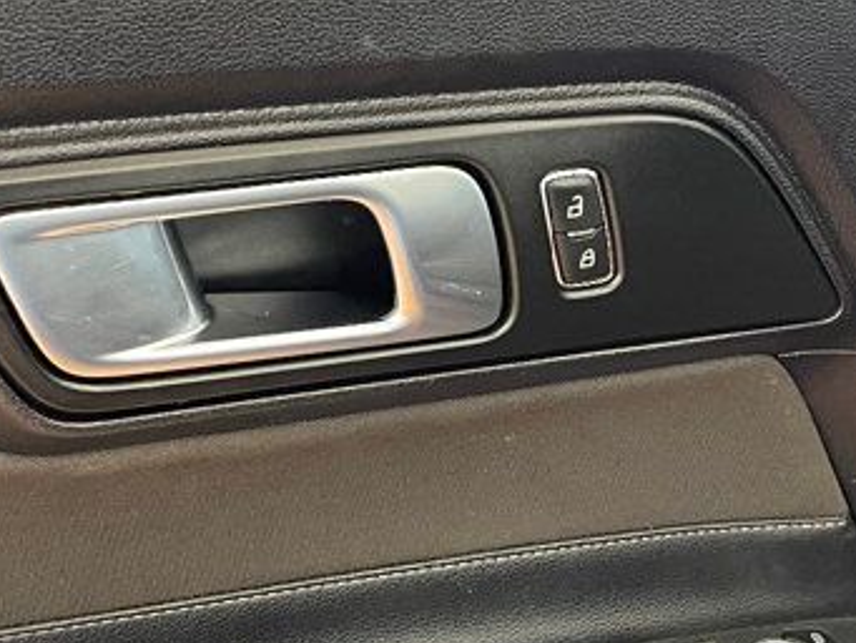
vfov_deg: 18.9
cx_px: 532
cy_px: 432
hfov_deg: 24.9
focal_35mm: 78
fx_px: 1929
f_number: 1.6
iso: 250
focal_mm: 4.2
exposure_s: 1/60
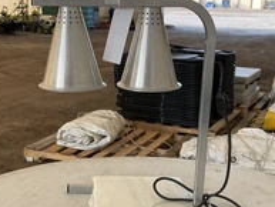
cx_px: 127
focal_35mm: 60
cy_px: 161
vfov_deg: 24.1
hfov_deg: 32.1
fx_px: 477
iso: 32
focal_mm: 3
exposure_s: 1/122
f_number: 1.8
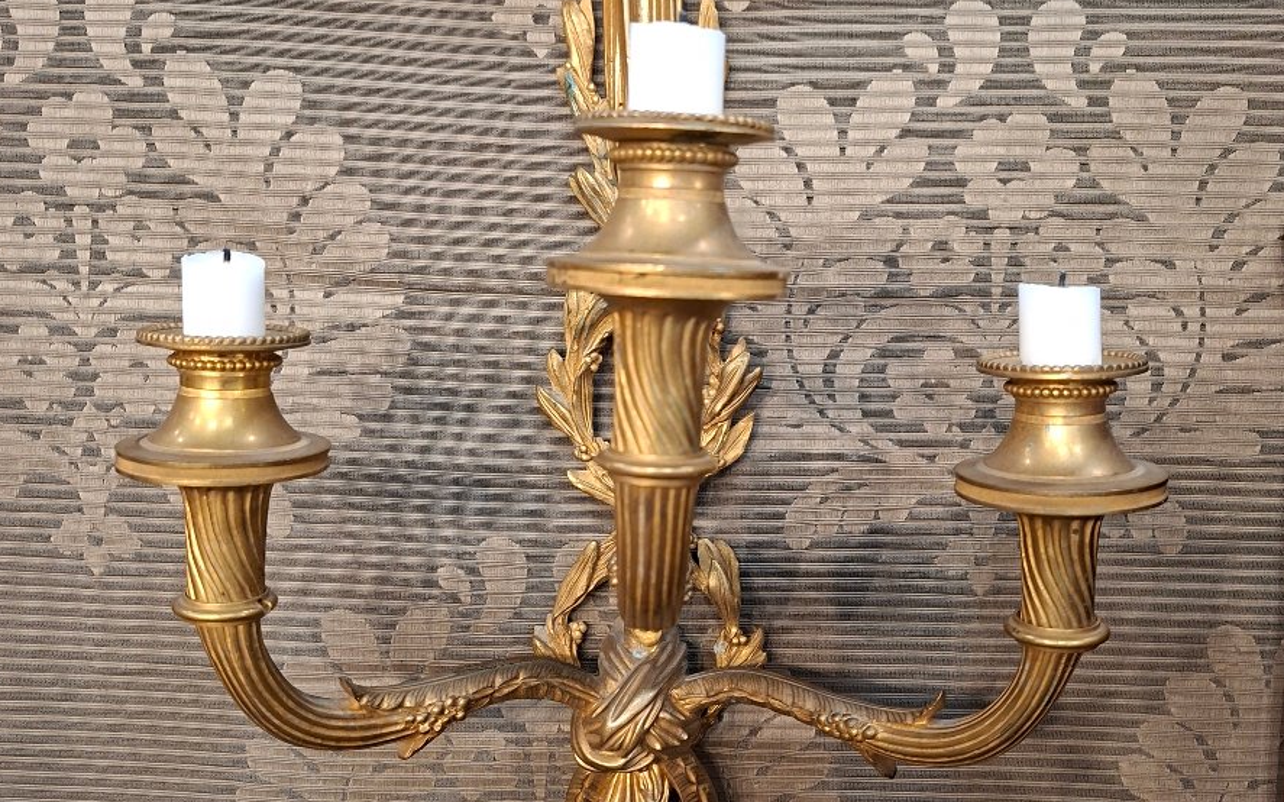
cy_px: 420
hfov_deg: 58.2
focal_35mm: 33
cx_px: 643
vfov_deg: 38.3
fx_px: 1155
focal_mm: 5.54
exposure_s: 1/33
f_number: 1.8
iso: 400
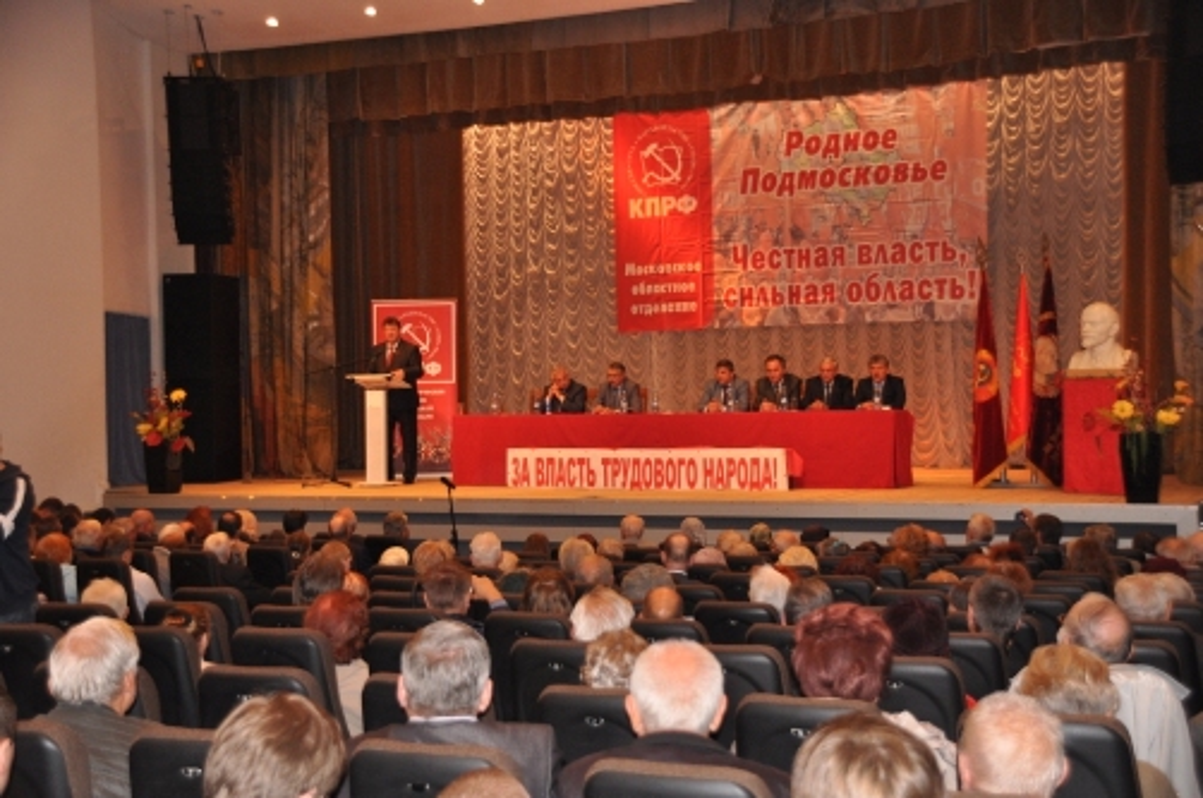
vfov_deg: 28.0
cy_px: 399
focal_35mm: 48
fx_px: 1601
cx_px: 602
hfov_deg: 41.2
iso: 800
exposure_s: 1/60
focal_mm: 32
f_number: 4
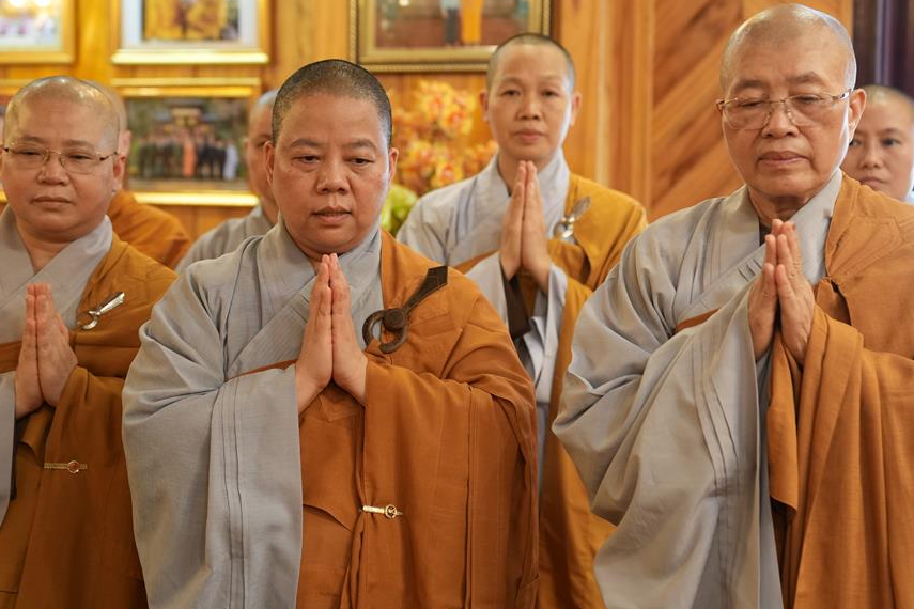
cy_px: 257
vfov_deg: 18.7
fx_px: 1853
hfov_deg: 27.7
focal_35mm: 73
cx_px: 463
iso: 1600
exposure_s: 1/60
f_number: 2.8
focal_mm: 52
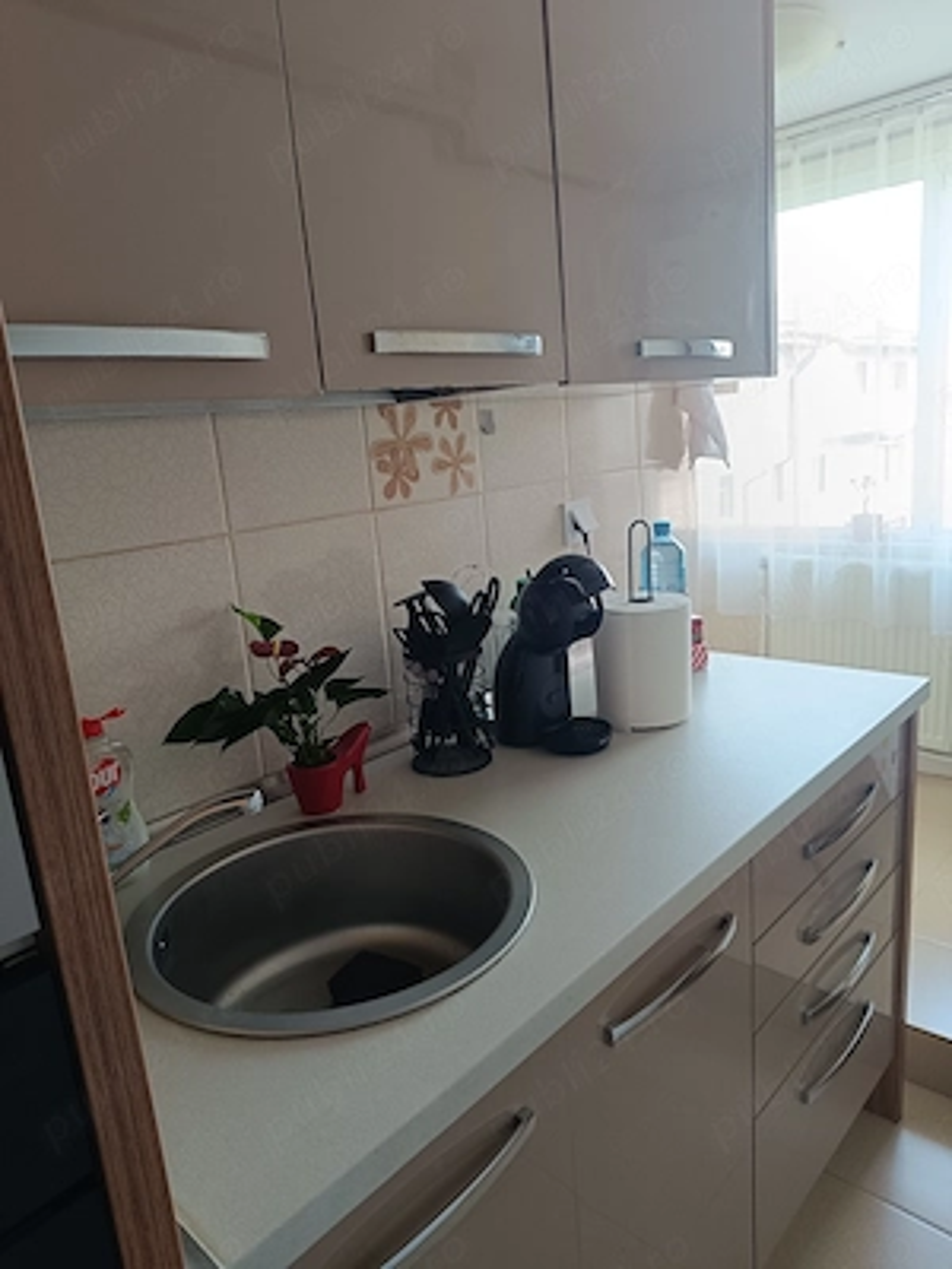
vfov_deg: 71.6
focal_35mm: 24
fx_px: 880
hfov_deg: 56.8
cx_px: 476
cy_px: 634
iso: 232
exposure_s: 1/101
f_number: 1.88
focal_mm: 5.59
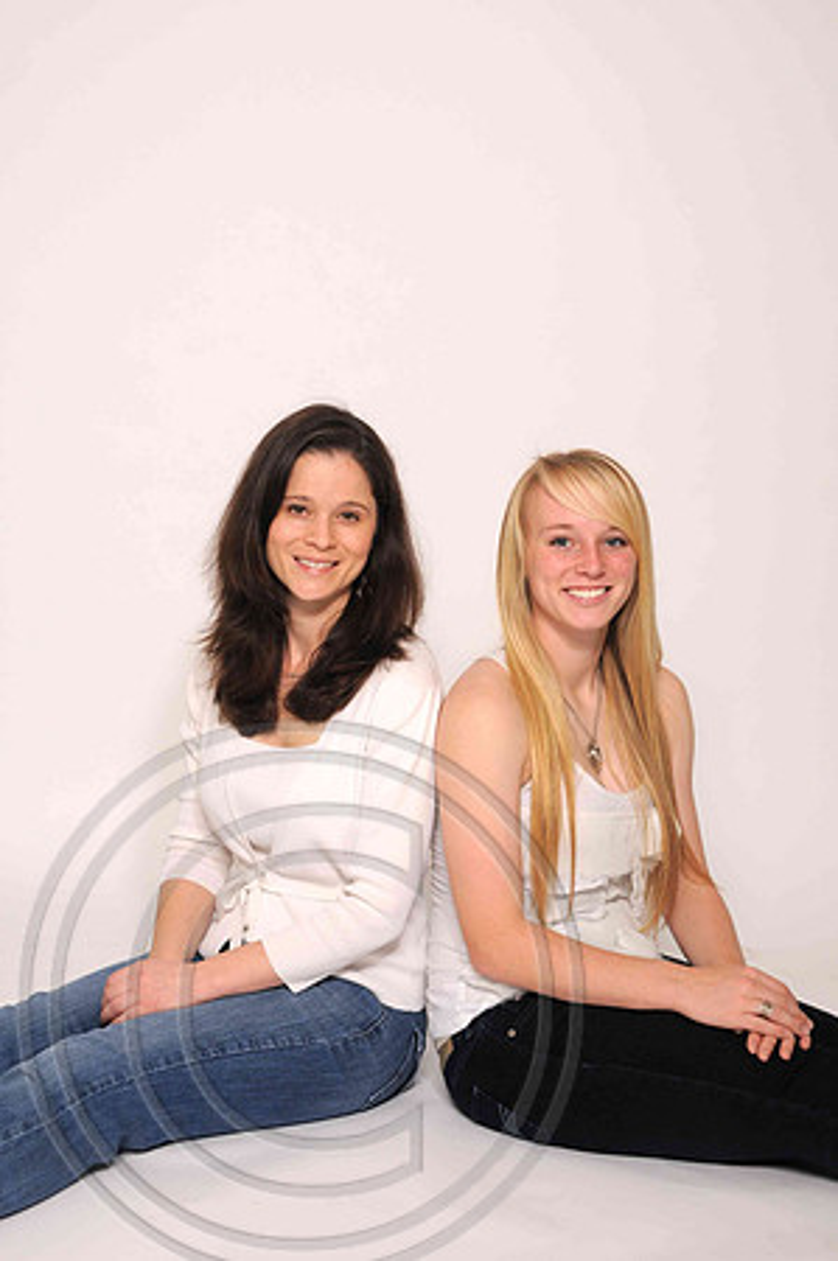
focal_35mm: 60
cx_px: 419
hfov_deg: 22.6
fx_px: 2100
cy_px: 630
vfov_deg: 33.4
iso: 200
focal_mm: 40
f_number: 9
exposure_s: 1/60
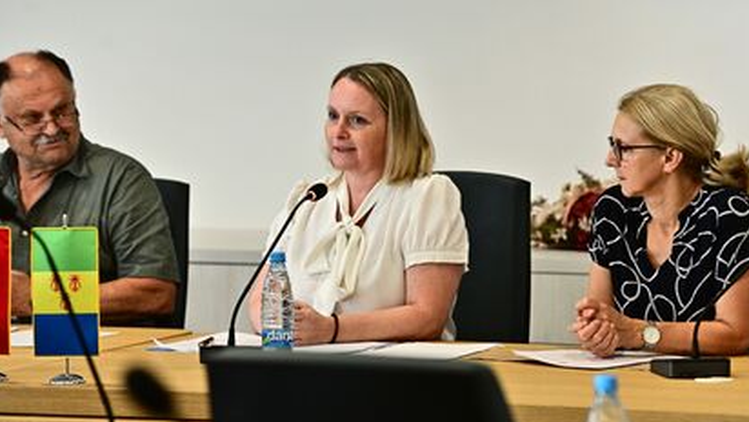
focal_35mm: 183
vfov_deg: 6.6
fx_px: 3635
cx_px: 405
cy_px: 242
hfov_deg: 11.8
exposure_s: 1/100
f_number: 5
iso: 2000
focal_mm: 160
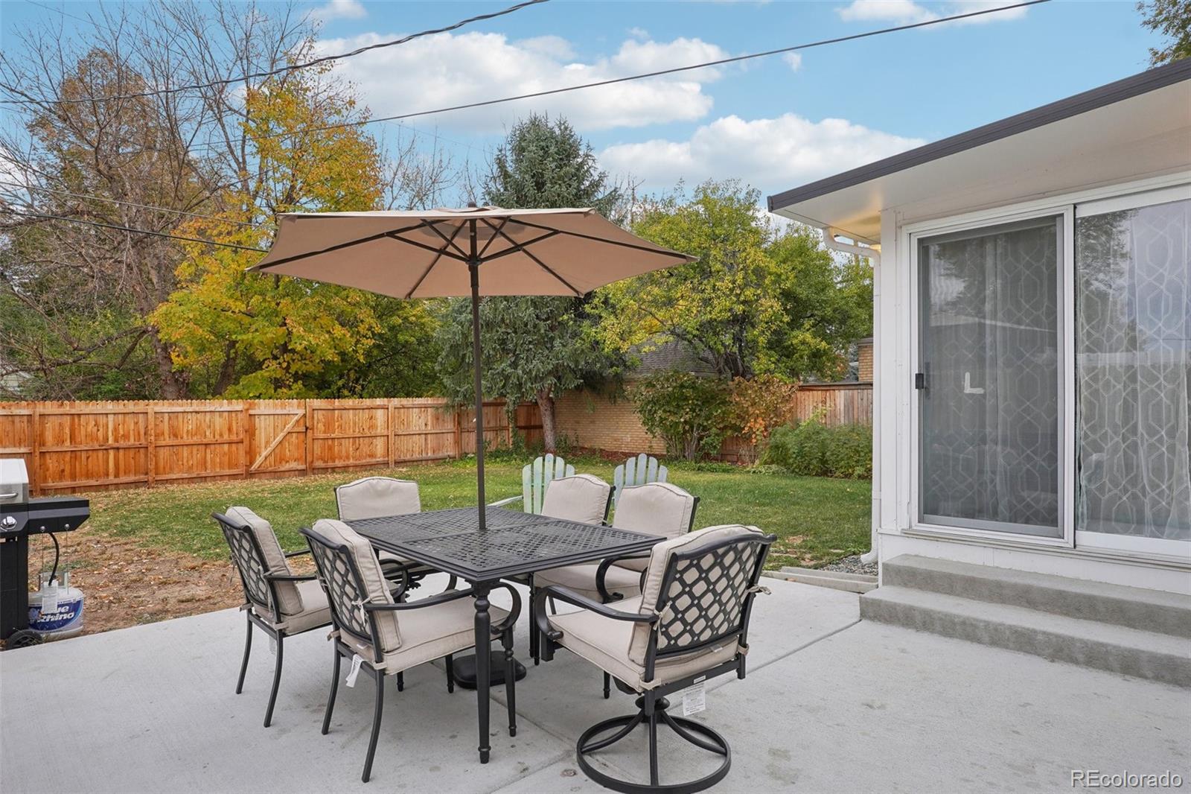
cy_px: 397
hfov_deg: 85.4
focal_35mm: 20
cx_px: 596
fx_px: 645
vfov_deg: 63.2
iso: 160
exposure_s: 1/30
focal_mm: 13
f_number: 8
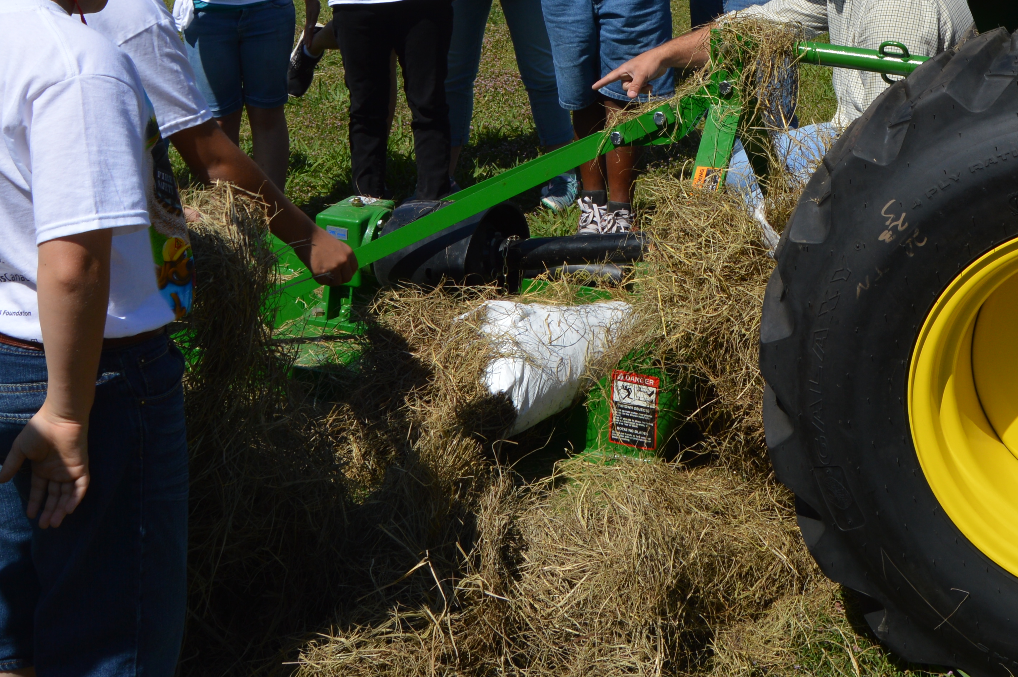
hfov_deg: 34.6
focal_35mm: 57
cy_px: -14
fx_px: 1610
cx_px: 716
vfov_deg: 22.7
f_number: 9
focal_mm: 18
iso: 100
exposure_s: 1/320
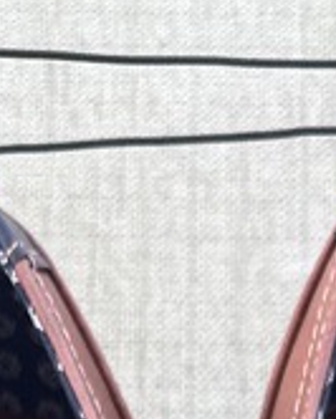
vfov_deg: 10.3
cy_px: 1209
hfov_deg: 10.9
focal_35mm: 141
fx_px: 1751
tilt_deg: -66.7
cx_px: 311
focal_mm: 6.76
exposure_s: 1/121
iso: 125
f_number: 1.78
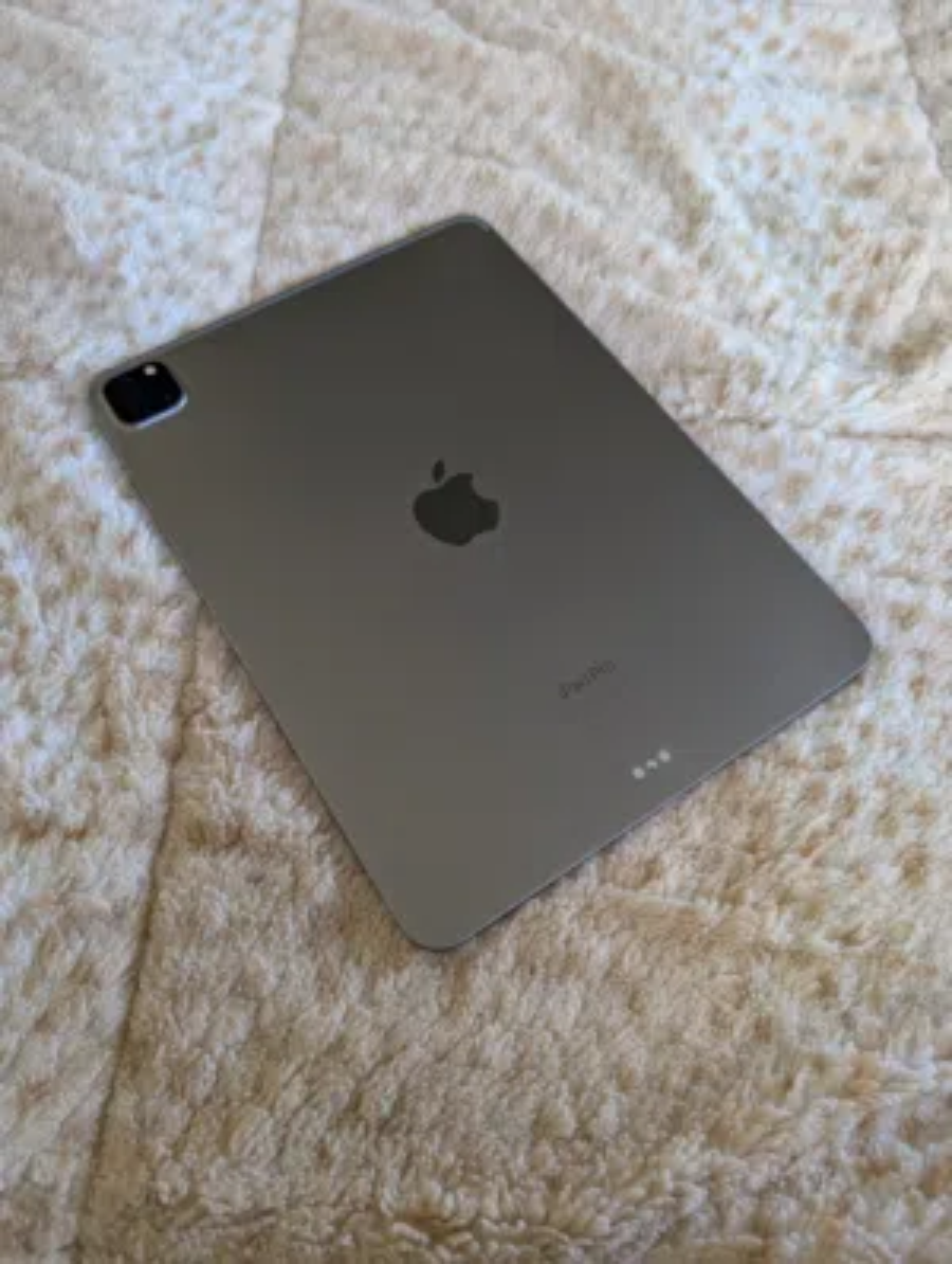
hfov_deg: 57.0
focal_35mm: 24
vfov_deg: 71.5
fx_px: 877
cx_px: 476
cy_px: 632
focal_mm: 6.9
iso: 105
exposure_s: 1/23.8
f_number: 1.68
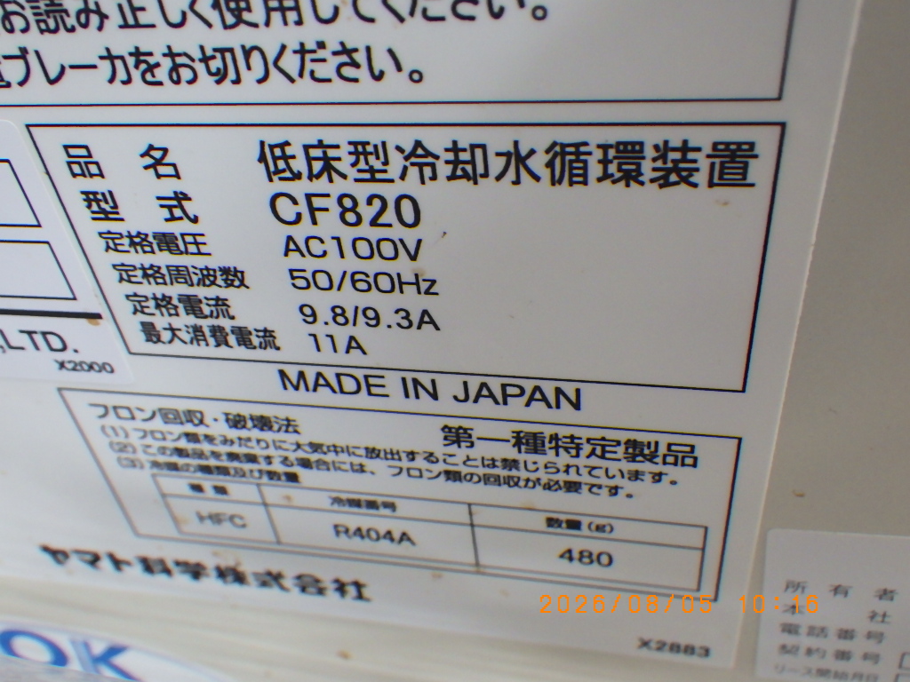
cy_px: 341
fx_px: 894
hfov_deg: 54.0
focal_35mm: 34
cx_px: 455
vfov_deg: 41.8
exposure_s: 1/50
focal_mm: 6.1
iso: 640
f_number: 3.8
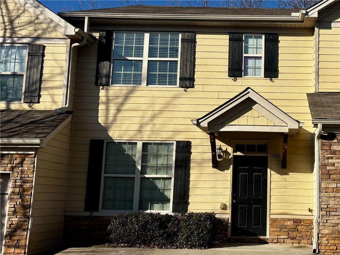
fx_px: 255
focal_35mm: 26
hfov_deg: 67.3
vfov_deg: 53.1
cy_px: 128
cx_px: 170
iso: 50
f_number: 1.6
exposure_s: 1/4425
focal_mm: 5.96
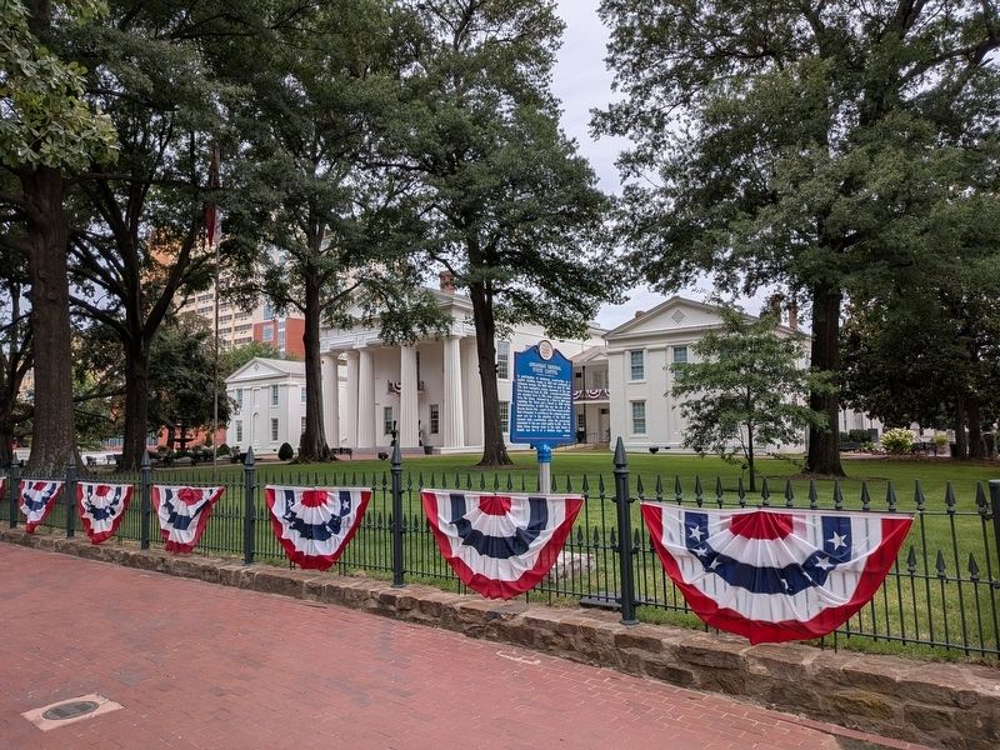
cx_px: 500
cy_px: 375
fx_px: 693
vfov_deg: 56.8
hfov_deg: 71.6
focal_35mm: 24
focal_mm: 4.53
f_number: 1.7
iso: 25
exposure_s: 1/1560
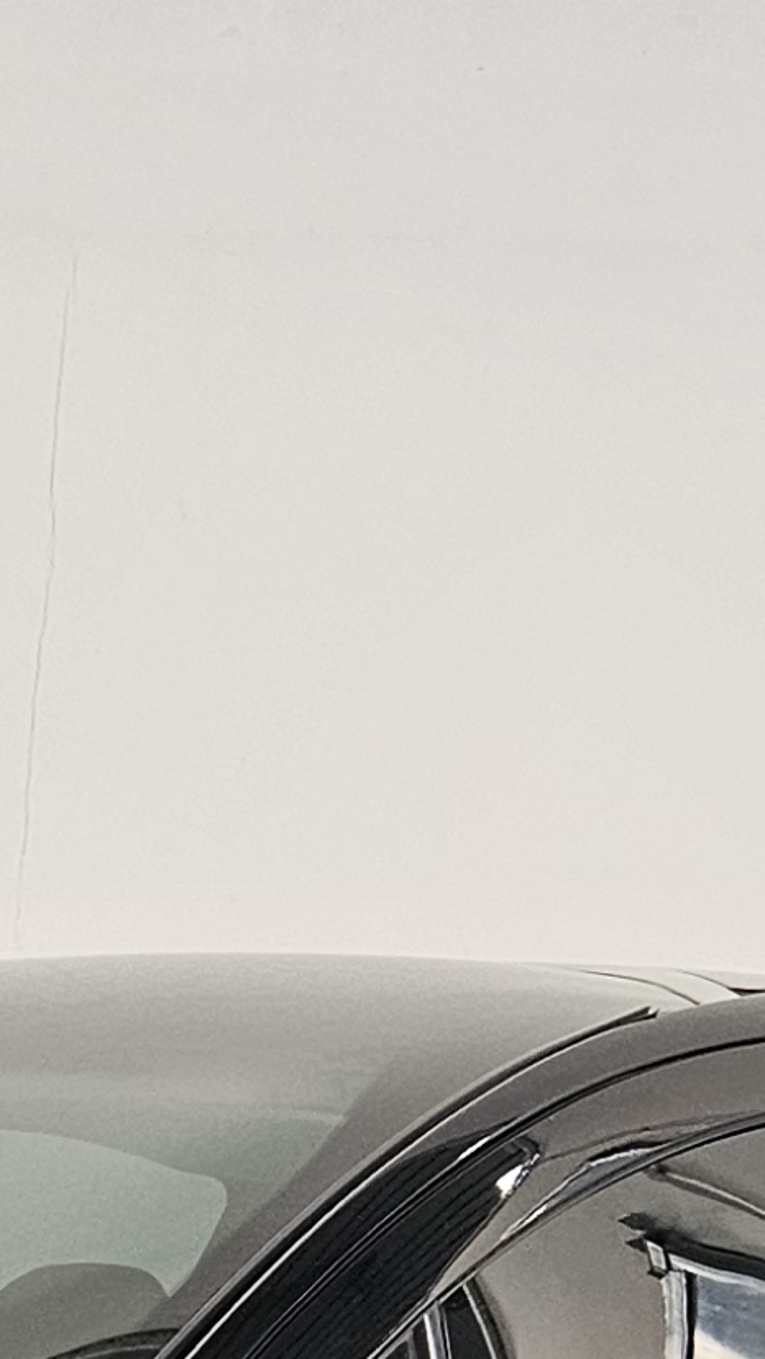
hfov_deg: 9.5
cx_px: -693
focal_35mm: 121
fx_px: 4362
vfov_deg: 15.5
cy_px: 2359
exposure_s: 1/180
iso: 200
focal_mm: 5.4
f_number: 1.8
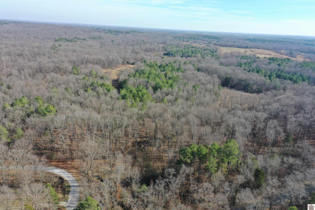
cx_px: 158
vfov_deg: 46.4
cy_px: 105
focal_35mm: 28
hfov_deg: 65.5
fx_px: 245
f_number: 8
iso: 100
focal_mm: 10.26
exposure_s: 1/120
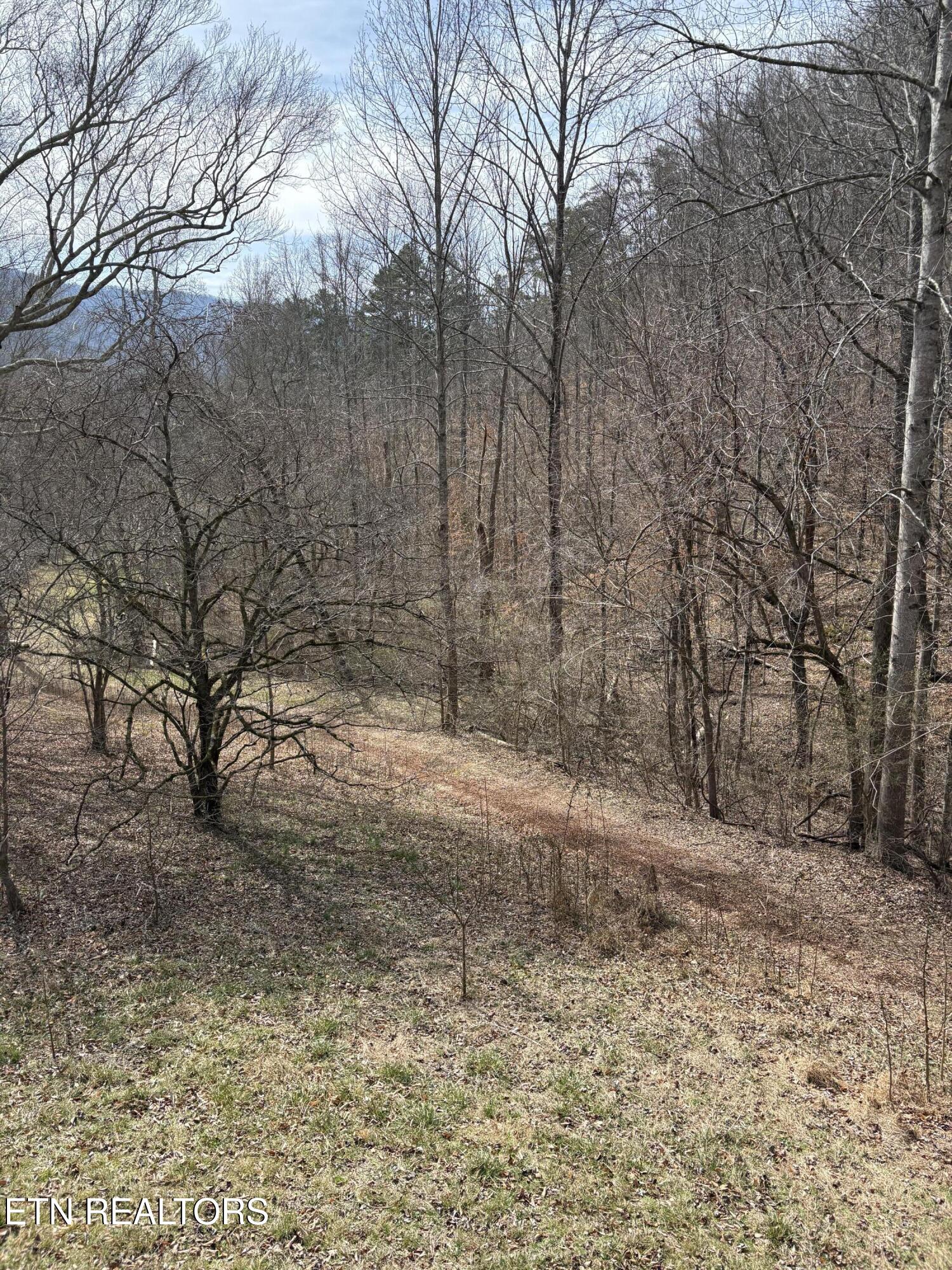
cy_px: 635
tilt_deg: -12.4
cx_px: 476
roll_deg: -1.3
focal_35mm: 26
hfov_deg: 53.1
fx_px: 953
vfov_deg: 67.3
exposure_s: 1/1667
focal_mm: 5.96
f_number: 1.6
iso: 64
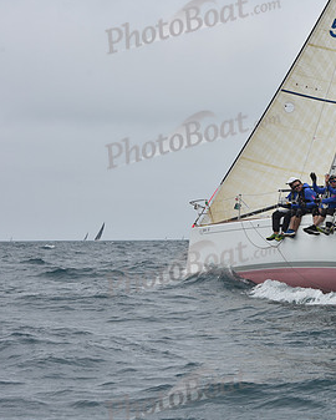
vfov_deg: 17.0
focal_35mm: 113
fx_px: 1403
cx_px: 346
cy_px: 184
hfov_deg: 13.4
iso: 250
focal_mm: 70
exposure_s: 1/800
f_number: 10
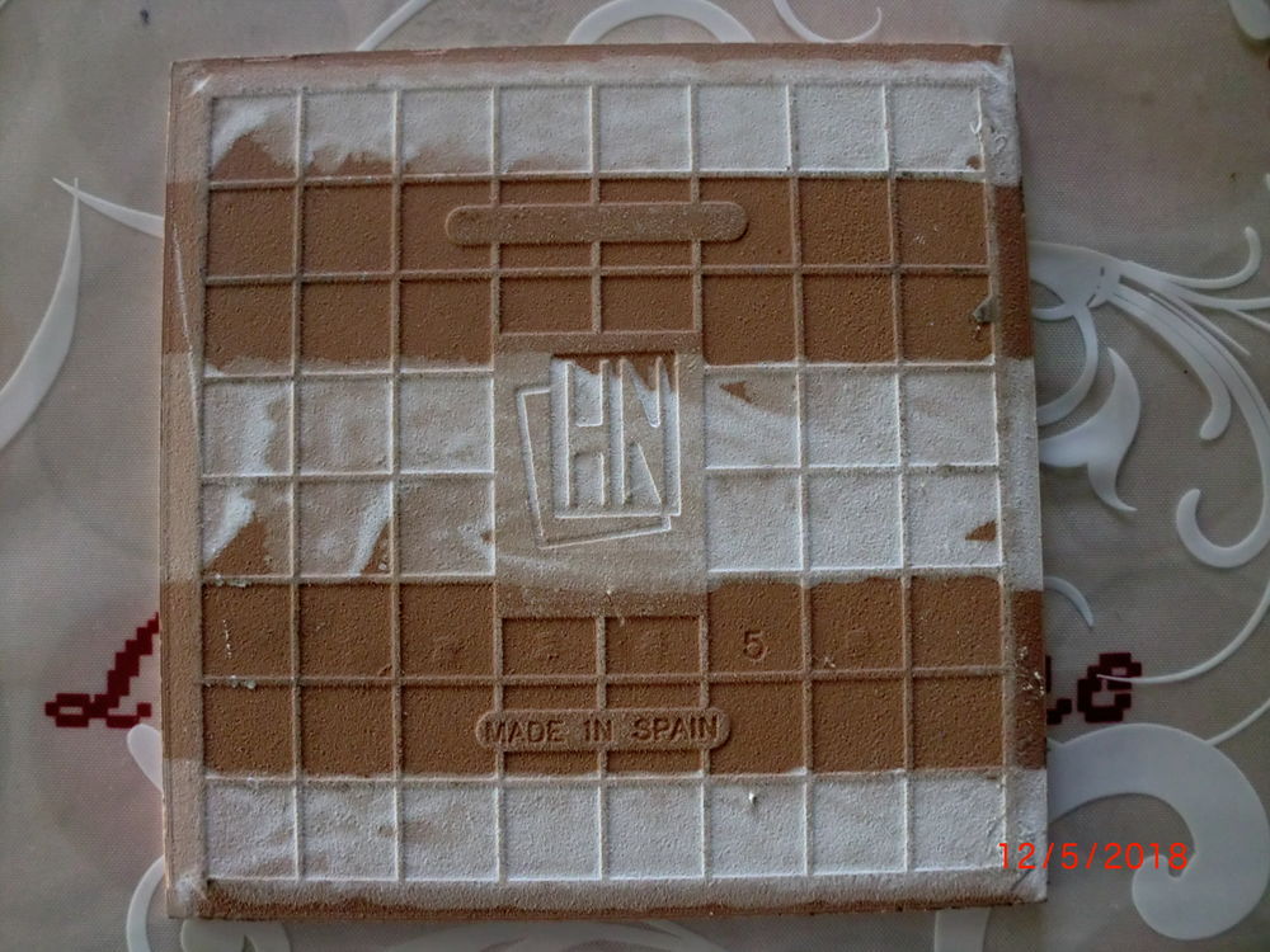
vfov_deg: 40.7
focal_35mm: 35
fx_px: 1284
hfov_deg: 52.6
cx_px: 635
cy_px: 476
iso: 320
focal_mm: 6.3
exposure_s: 1/60
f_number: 3.1
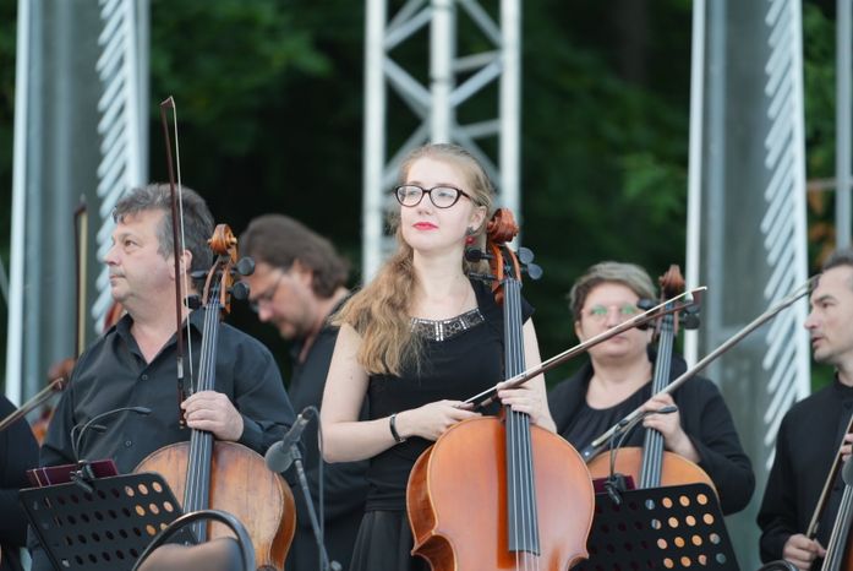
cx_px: 426
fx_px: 4743
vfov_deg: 6.9
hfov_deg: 10.3
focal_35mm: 200
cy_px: 286
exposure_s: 1/200
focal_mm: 200
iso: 800
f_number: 2.8
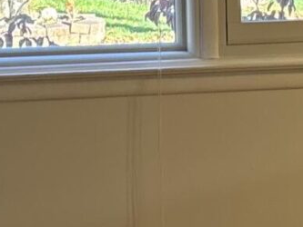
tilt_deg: -5.0
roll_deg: +1.3
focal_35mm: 200
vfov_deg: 7.4
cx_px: 240
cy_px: 32
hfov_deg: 9.9
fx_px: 1751
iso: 80
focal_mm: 5.96
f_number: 1.6
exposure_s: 1/60
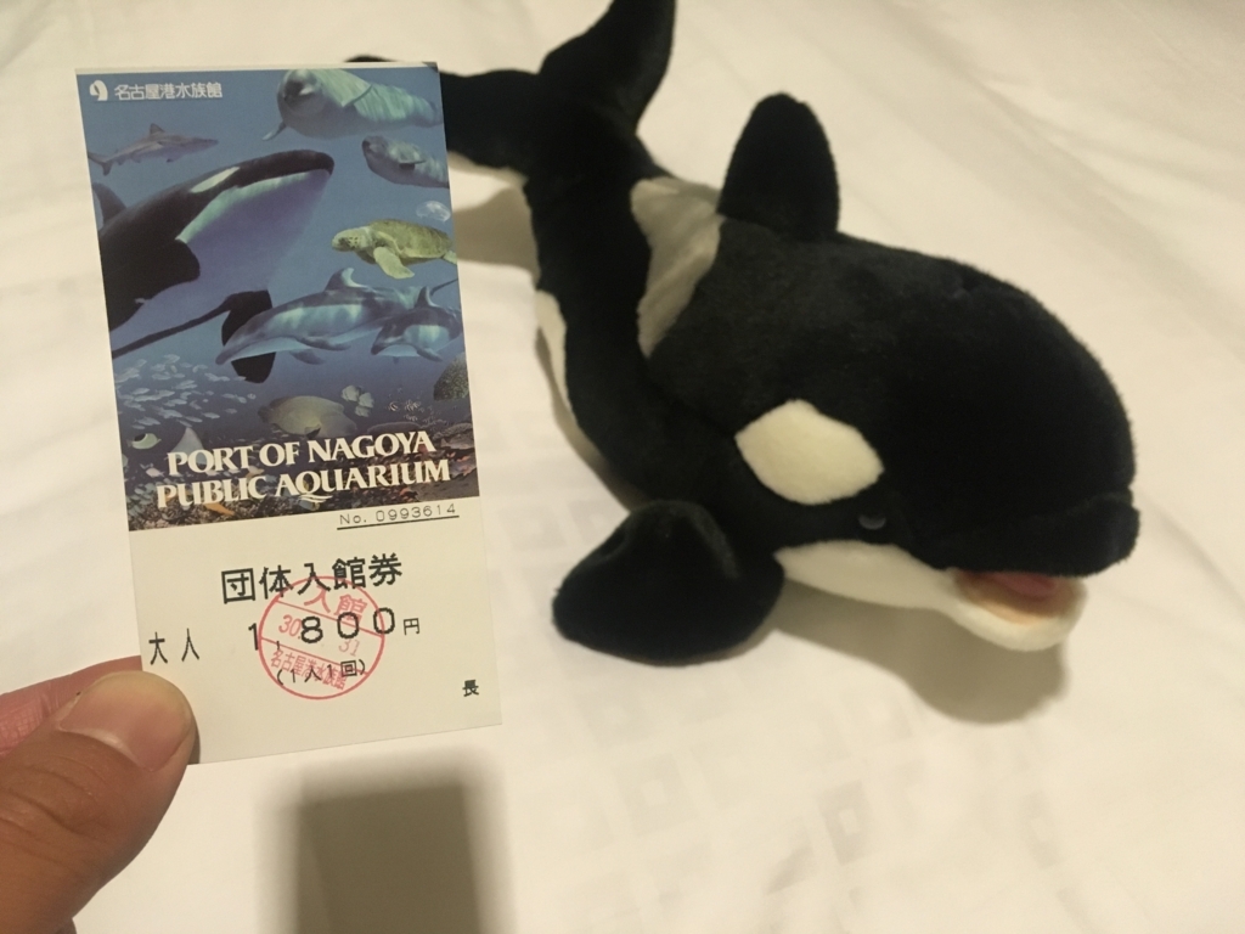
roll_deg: -8.0
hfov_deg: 61.7
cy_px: 467
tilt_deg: -43.2
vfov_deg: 48.2
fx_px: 1043
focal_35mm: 29
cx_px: 622
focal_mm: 4.15
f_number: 2.2
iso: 250
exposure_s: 1/17
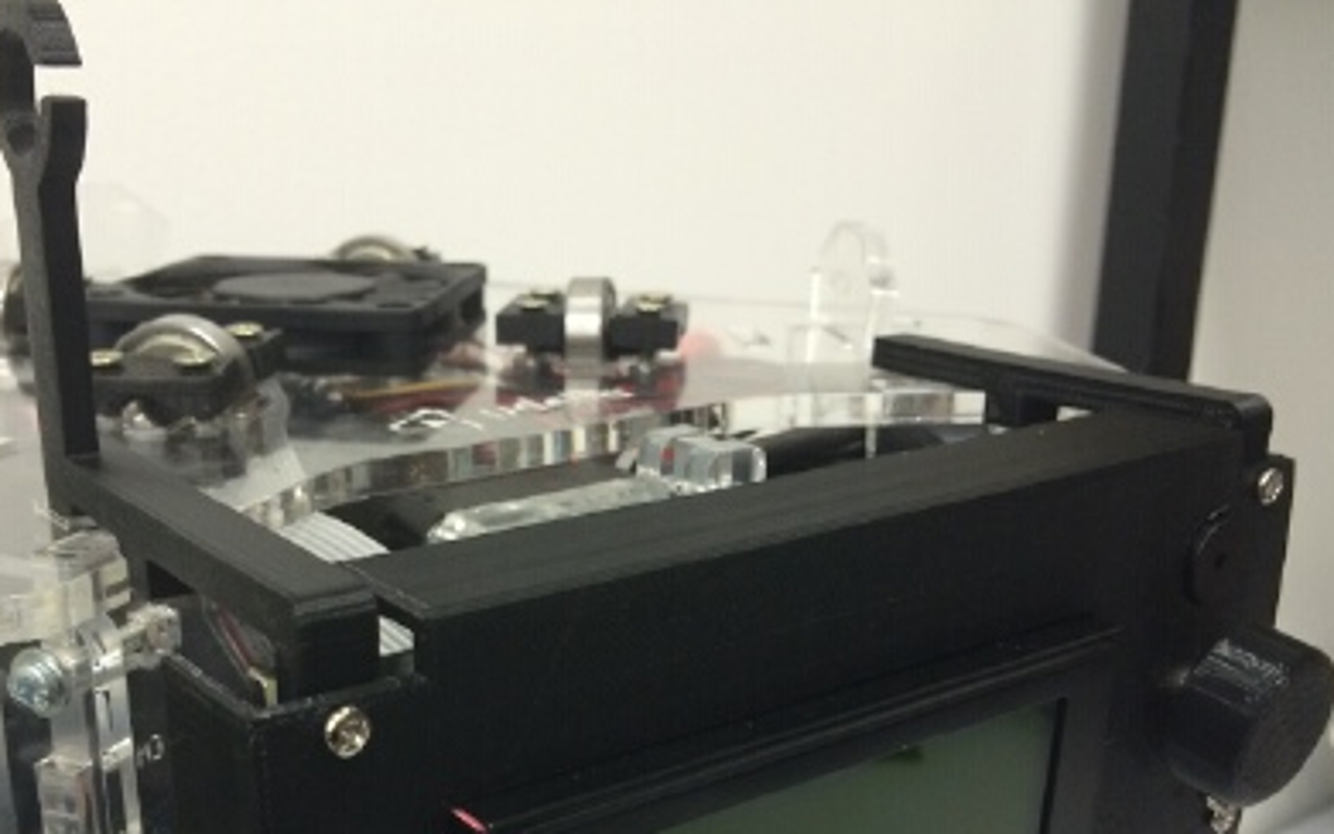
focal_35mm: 42
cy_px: 677
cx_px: 559
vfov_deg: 29.8
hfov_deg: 47.0
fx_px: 1527
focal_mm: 4.15
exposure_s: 1/30
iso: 125
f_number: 2.2
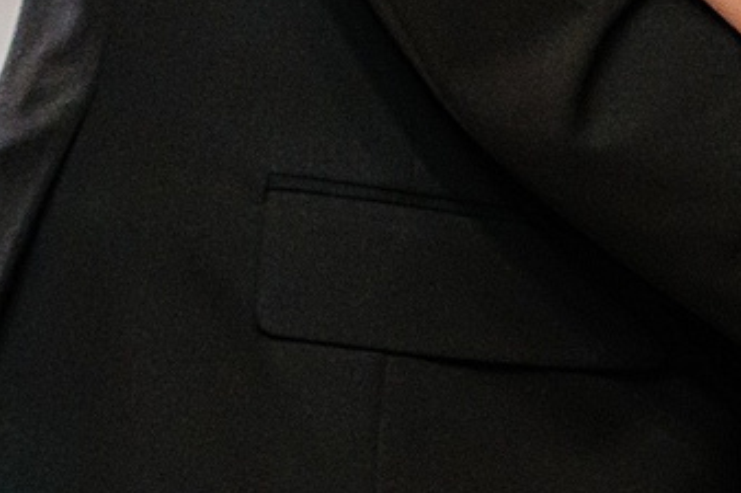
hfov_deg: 5.4
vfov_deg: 3.6
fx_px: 7797
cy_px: -525
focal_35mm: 379
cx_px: -101
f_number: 1.4
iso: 1000
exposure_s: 1/200
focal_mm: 50
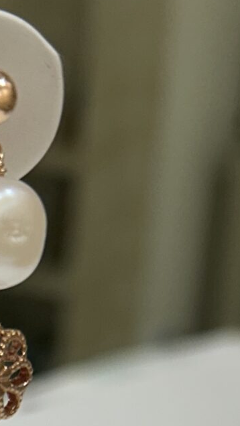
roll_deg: +0.0
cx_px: -245
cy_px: 591
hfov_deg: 9.9
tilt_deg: -22.4
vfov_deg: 17.4
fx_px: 1289
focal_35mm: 114
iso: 40
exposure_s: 1/163
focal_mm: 5.7
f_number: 1.5
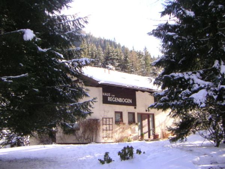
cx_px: 112
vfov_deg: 36.0
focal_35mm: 40
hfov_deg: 46.8
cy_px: 84
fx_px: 260
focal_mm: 5.2
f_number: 2.9
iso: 200
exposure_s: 1/45
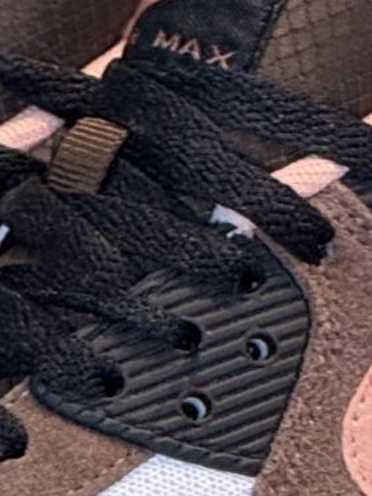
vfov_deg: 2.4
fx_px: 11835
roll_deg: -1.1
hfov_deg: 1.8
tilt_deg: -14.8
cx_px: 223
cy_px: 435
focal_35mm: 826
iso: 160
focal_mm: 15.66
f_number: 2.8
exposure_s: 1/100
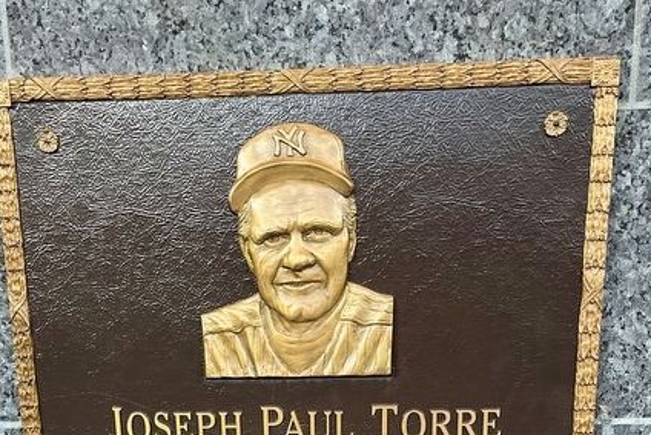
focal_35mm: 51
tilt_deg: -11.7
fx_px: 923
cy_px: 512
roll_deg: +0.2
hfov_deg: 38.8
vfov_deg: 24.2
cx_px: 284
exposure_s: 1/120
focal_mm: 5.1
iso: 80
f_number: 1.6
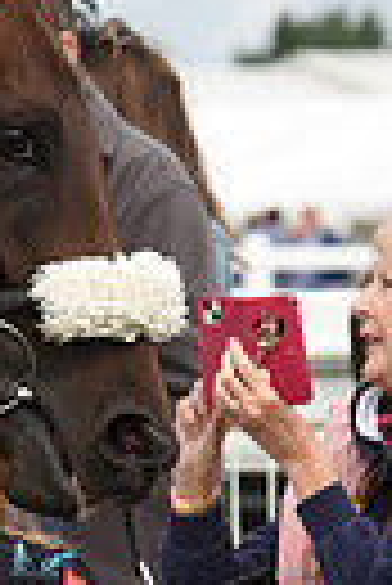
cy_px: 281
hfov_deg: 2.0
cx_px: -874
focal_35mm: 690
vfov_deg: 3.0
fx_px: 11239
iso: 800
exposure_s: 1/1600
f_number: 7.1
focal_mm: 155
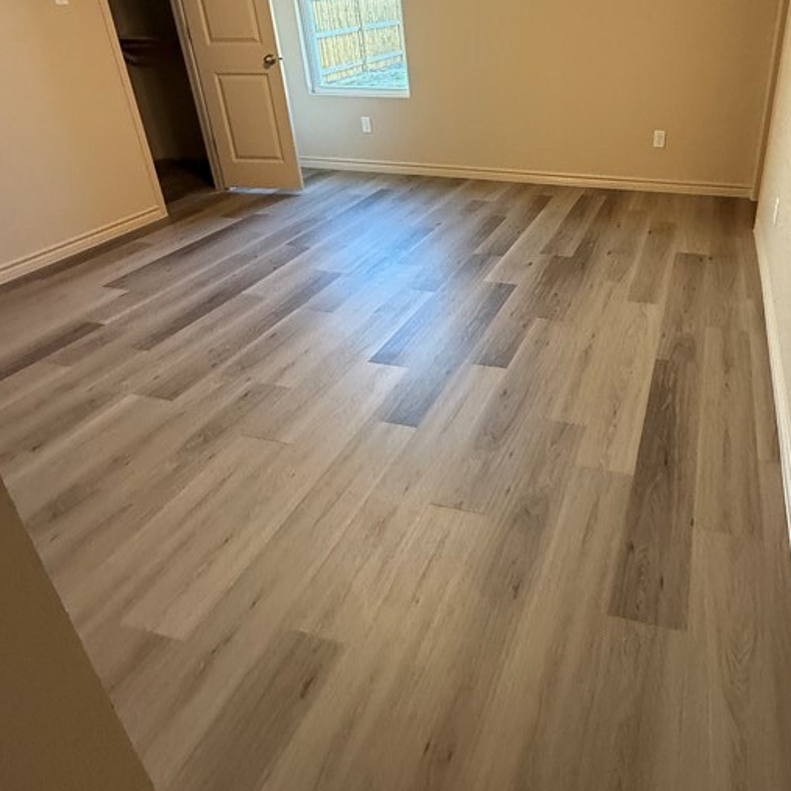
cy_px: 315
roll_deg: +0.6
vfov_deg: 62.4
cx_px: 534
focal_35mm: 25
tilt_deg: -25.3
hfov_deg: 61.3
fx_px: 646
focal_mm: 2.22
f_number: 2.2
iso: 500
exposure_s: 1/120
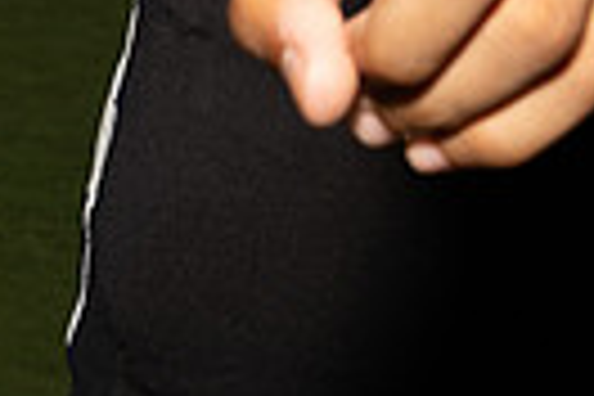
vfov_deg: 5.6
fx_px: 3894
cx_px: 396
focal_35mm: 236
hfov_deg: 8.7
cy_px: -513
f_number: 16
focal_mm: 69
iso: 100
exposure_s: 1/250
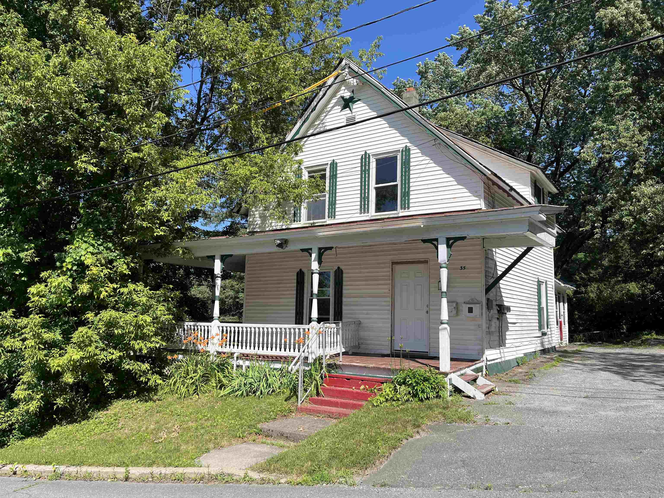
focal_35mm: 26
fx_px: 499
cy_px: 249
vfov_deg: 53.1
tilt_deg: +6.8
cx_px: 332
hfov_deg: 67.3
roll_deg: -0.8
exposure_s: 1/2899
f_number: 1.6
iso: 50
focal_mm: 5.1
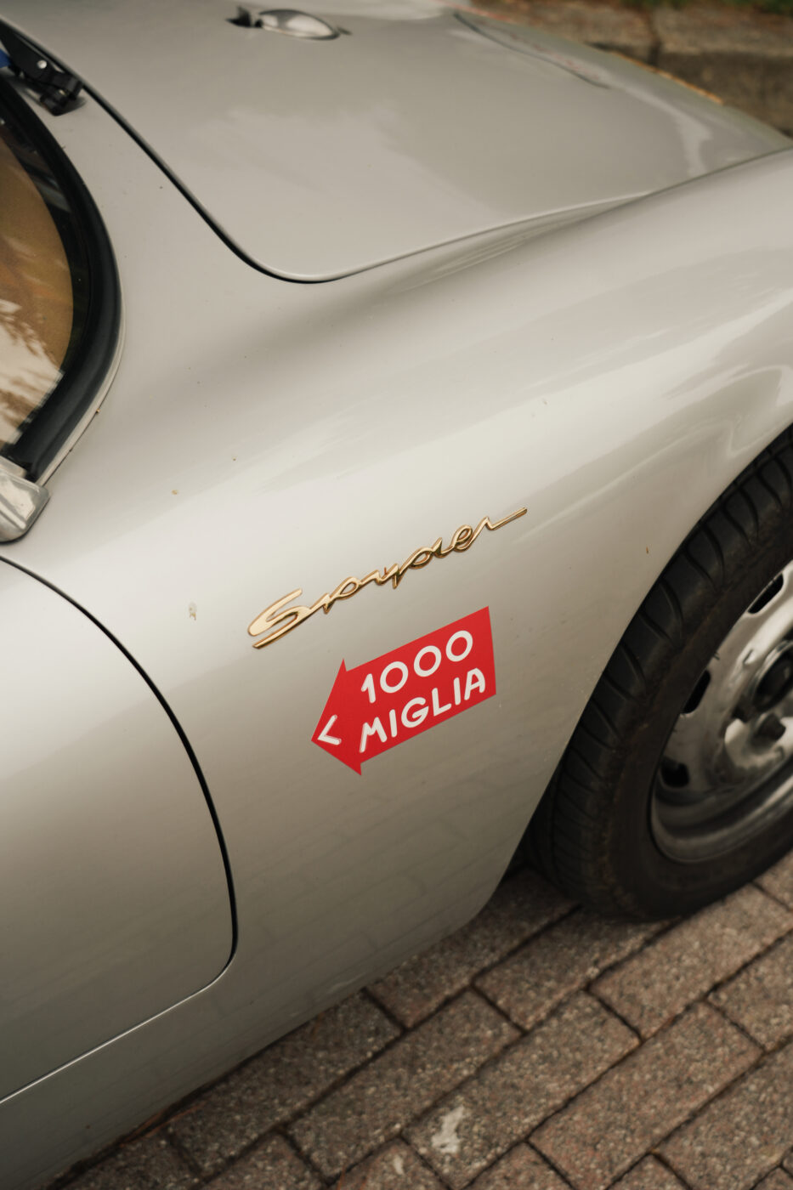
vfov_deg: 45.4
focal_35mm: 43
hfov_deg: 31.2
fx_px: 1421
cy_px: 595
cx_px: 396
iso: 100
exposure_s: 1/160
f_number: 4
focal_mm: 43
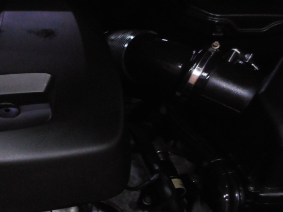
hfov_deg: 27.8
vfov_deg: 24.0
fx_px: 499
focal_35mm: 61
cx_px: -56
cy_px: 122
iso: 400
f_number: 3.7
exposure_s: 1/25
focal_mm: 4.5
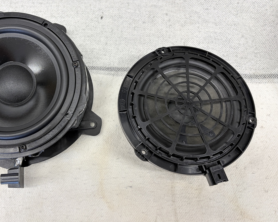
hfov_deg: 51.9
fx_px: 280
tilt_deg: -70.7
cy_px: 108
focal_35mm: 34
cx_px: 93
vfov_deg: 43.3
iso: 125
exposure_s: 1/100
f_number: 1.6
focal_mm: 5.96
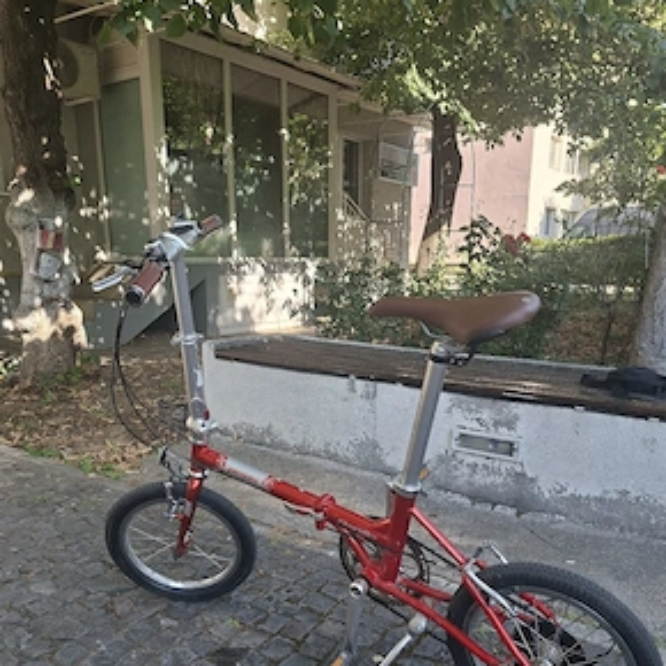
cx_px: 338
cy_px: 427
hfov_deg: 57.3
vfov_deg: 56.4
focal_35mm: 28
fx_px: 609
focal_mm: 5.54
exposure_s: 1/385
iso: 50
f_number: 1.8
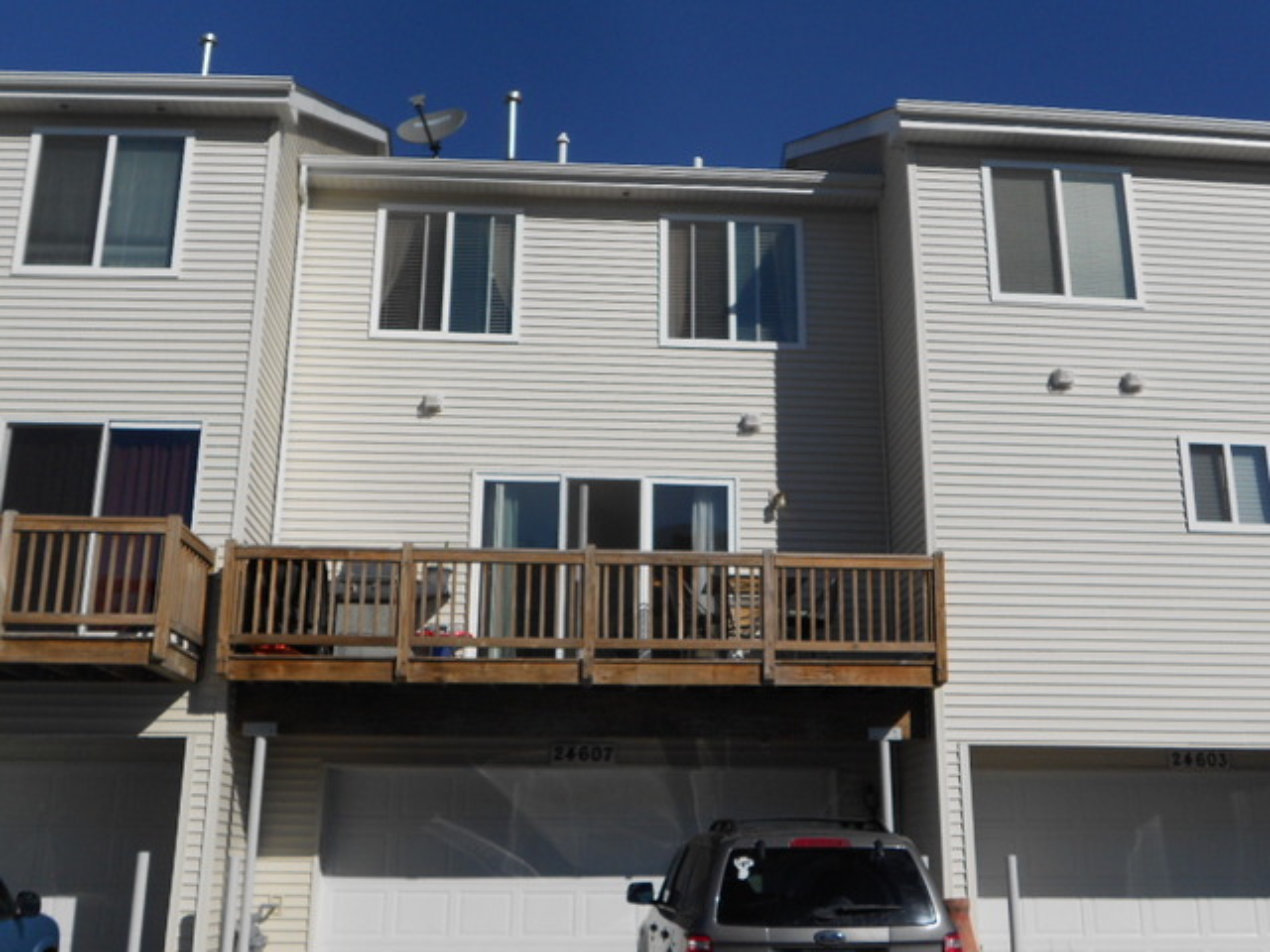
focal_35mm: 37
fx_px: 1357
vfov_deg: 38.7
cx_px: 635
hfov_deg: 50.1
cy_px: 476
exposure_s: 1/320
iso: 80
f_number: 9.8
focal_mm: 6.7
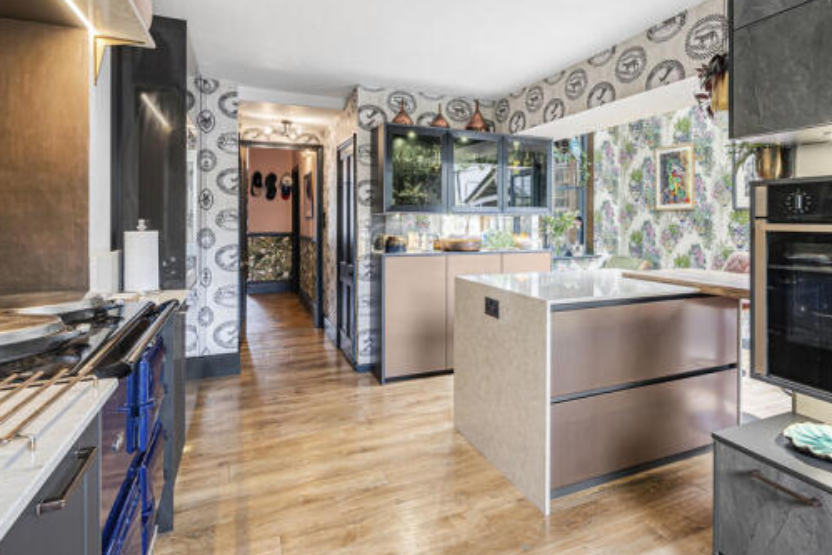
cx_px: 483
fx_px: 485
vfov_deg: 58.8
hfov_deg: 80.6
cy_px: 208
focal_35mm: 21
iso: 200
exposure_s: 1/2
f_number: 7.1
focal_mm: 16
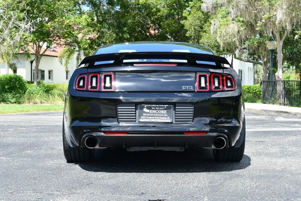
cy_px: 100
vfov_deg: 19.5
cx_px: 150
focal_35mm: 70
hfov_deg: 28.8
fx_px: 586
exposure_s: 1/250
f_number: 6.3
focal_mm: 35
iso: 200
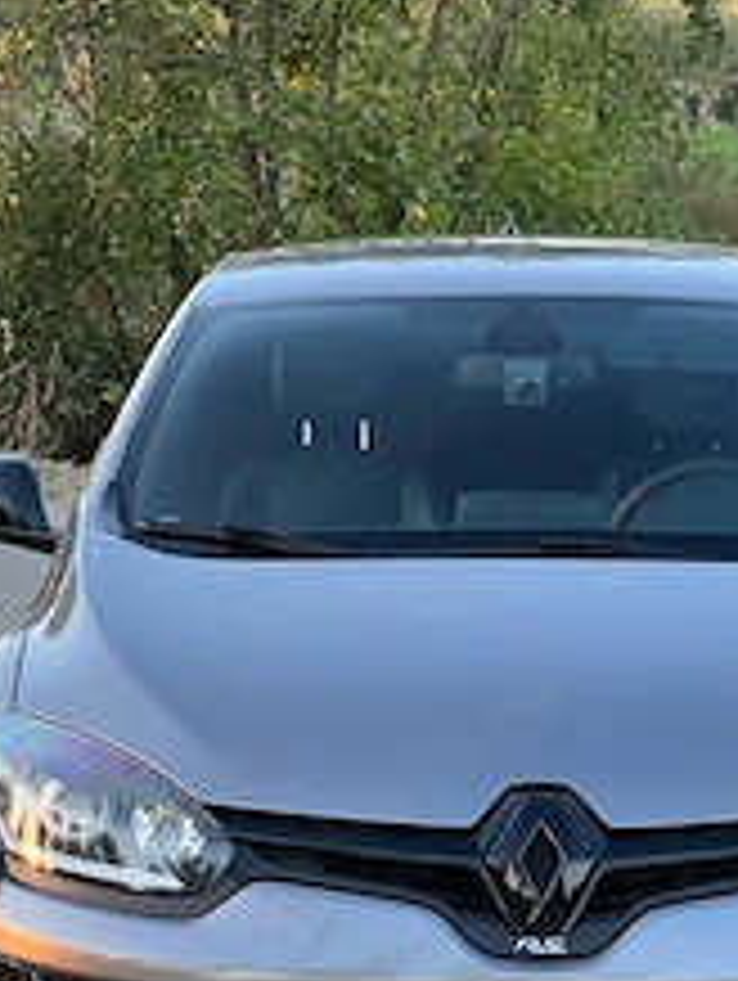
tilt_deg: -5.8
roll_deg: -0.5
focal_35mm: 141
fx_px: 4000
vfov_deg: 14.0
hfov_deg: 10.5
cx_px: 495
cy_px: 486
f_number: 2.8
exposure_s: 1/99
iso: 160
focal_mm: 9
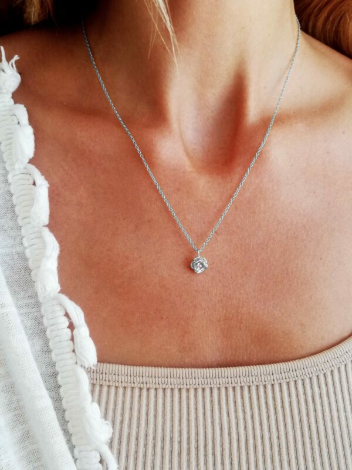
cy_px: 235
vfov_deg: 55.4
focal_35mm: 33
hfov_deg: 42.9
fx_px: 447
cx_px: 176
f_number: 2.2
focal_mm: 3.81
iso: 80
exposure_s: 1/50
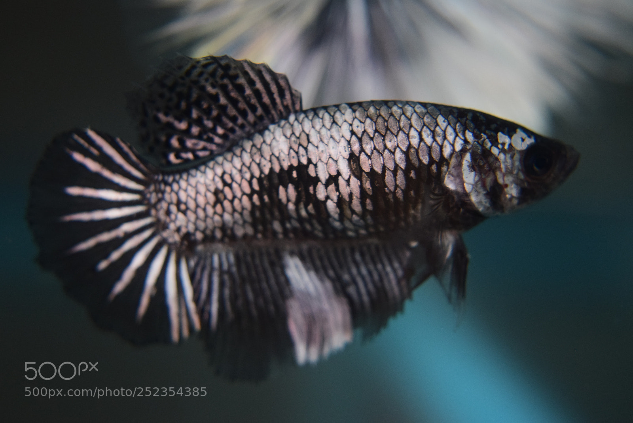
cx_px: 316
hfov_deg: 33.4
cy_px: 212
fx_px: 1055
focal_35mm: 60
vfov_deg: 22.6
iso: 1600
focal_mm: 40
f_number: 5
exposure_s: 1/50
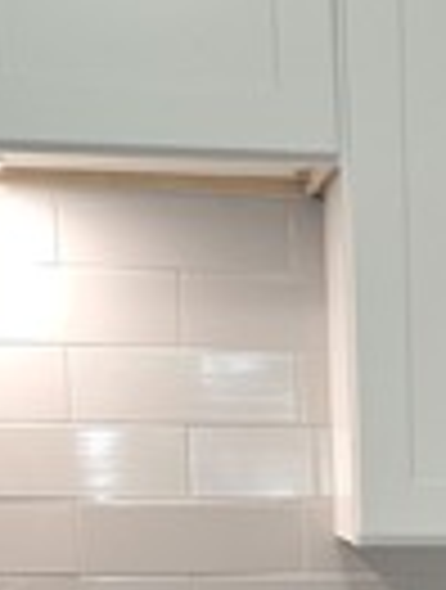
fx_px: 1915
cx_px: 644
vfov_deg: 16.3
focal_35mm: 112
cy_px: 820
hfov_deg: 12.7
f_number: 1.8
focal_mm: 5.4
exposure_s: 1/60
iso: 80
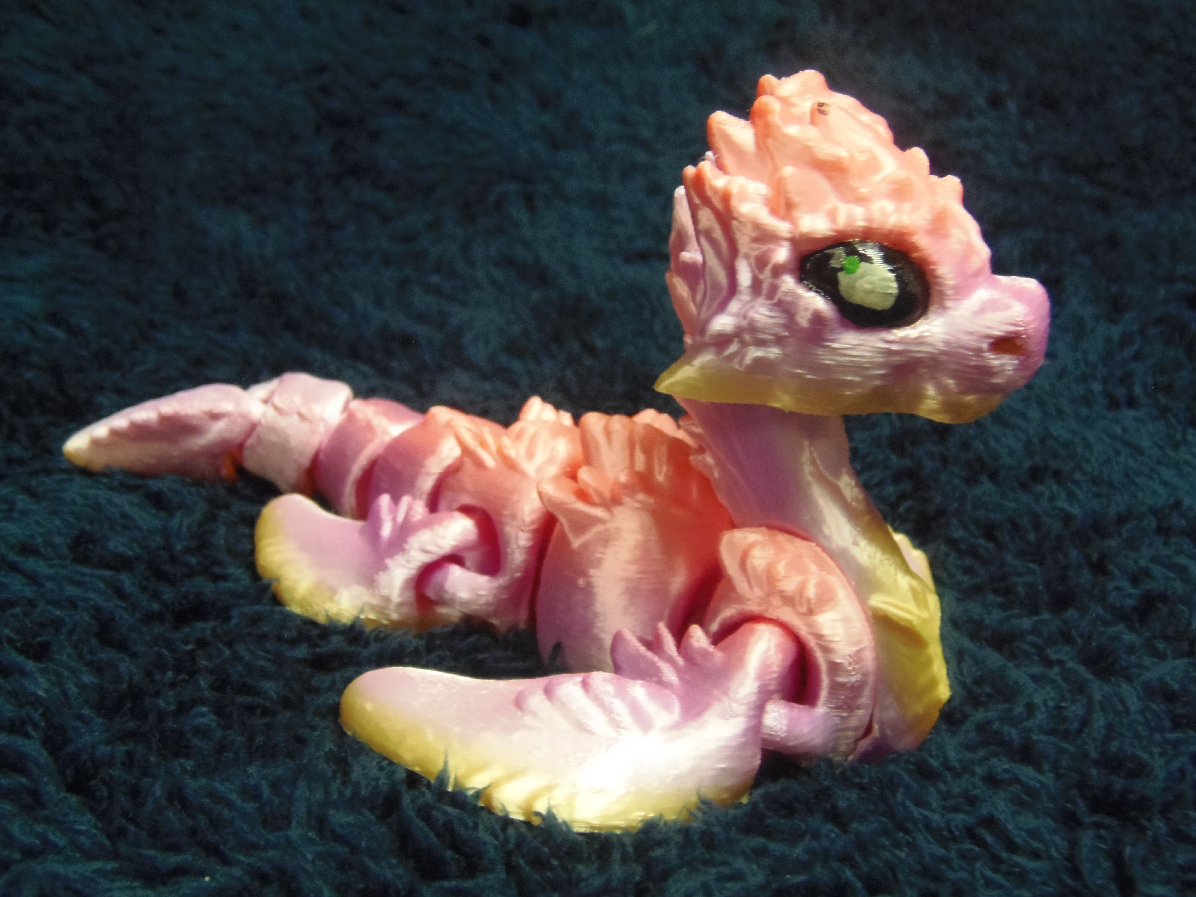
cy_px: 448
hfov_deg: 38.9
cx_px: 598
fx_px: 1693
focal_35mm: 49
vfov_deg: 29.7
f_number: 3.8
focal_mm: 9.1
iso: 400
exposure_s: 1/15
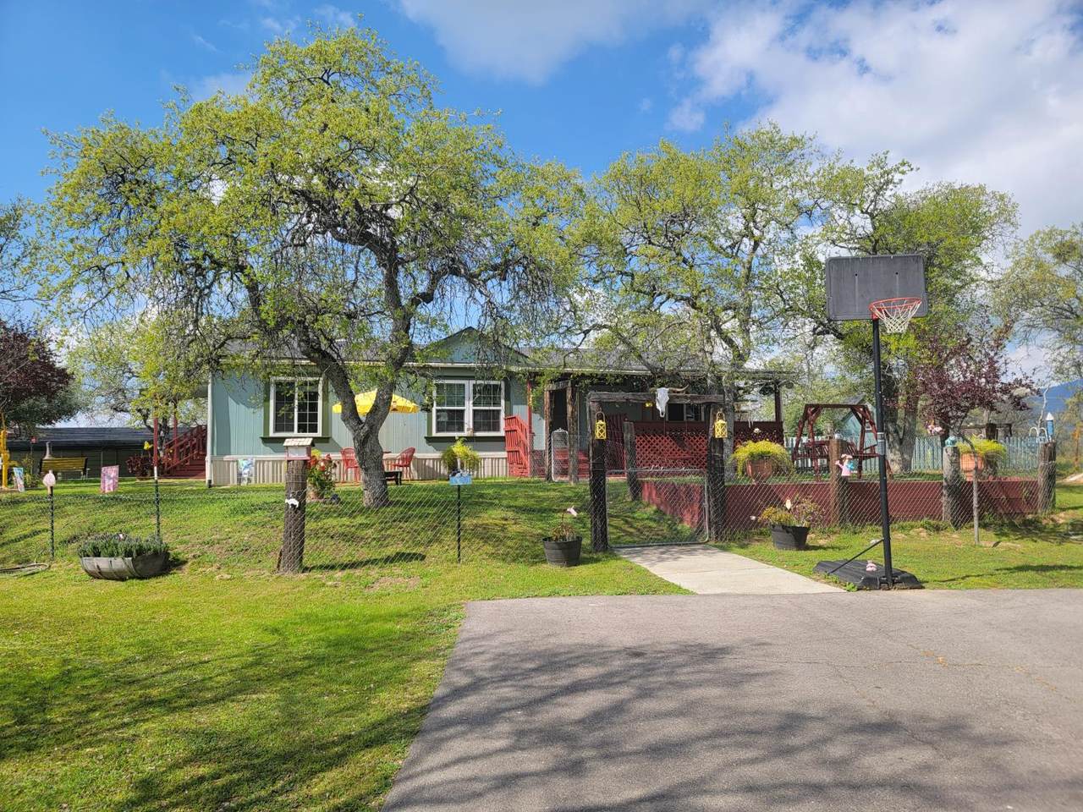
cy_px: 406
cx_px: 542
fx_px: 751
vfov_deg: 56.8
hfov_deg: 71.6
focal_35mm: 24
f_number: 1.8
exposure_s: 1/816
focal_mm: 6.7
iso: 16
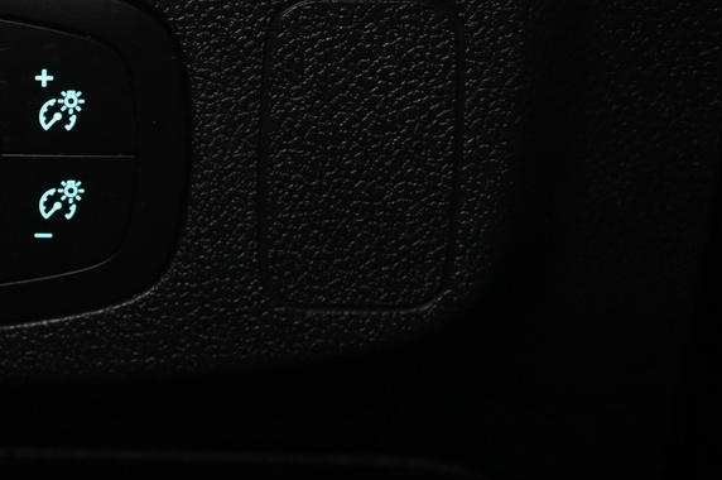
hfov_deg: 14.2
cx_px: -45
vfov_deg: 9.6
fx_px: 2845
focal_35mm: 142
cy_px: 147
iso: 2000
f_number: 4
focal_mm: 50
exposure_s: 1/10
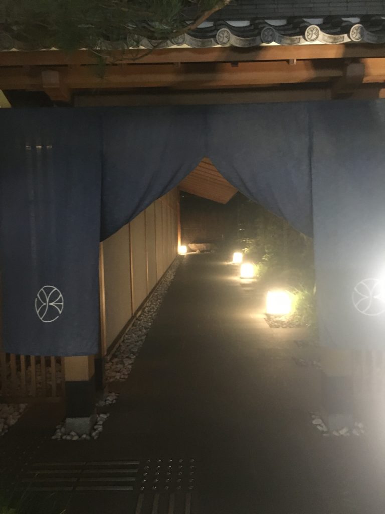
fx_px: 430
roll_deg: +1.0
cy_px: 257
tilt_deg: -2.3
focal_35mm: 29
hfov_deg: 48.2
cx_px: 192
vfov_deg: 61.7
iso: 500
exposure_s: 1/15
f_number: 2.2
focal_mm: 4.15
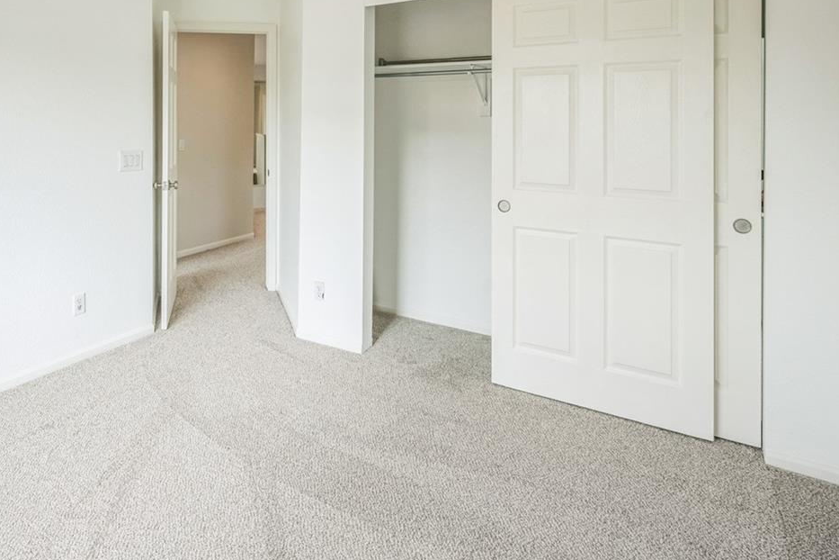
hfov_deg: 72.1
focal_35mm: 24
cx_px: 297
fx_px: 559
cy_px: 122
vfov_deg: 50.3
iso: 400
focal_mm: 14
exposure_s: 1/100
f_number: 7.1
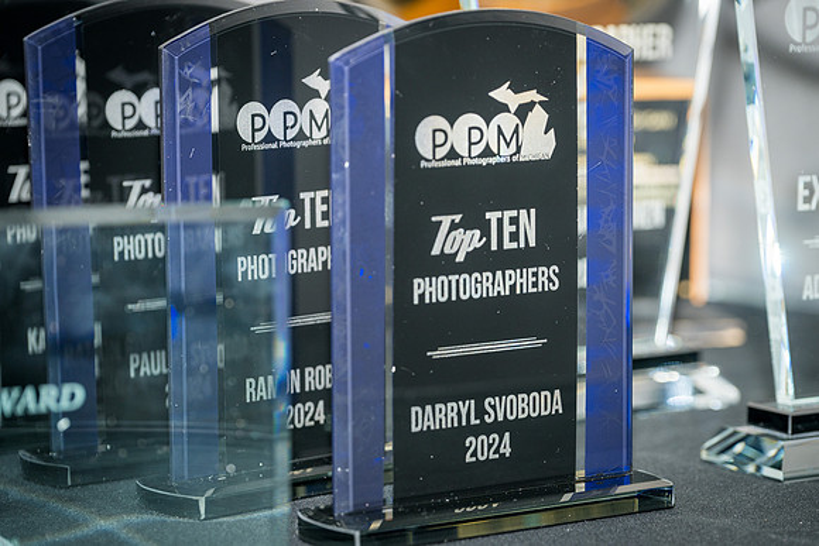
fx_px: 3003
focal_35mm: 132
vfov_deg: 10.4
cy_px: 297
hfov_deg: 15.5
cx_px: 450
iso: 320
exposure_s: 1/125
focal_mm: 120
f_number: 4.8
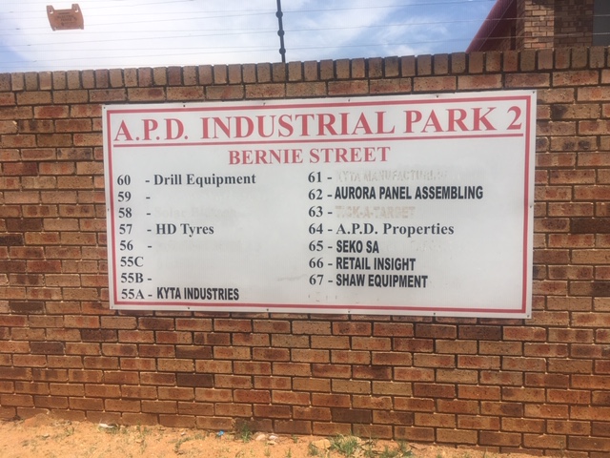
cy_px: 229
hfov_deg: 61.7
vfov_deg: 48.2
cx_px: 305
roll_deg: +1.5
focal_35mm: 29
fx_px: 511
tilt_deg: -4.6
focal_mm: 4.15
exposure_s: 1/2079
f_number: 2.2
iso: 25
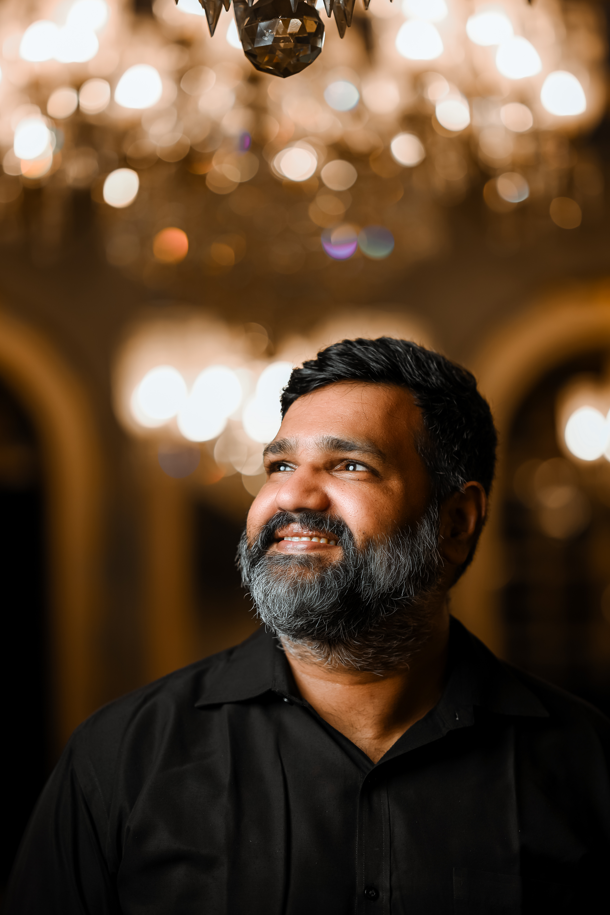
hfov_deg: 15.2
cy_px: 446
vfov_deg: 22.6
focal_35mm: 90
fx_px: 2287
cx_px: 309
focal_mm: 85
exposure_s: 1/125
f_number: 1.8
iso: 100
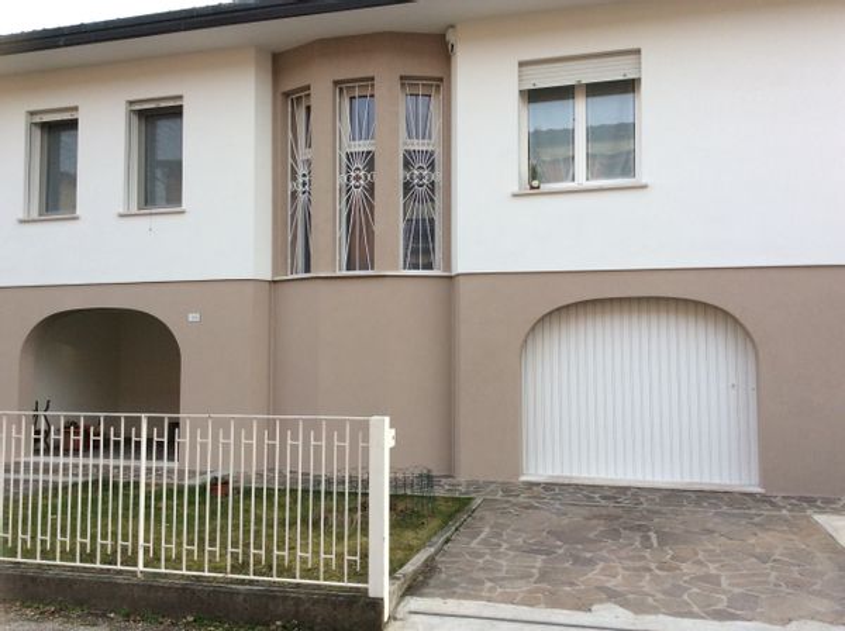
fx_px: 780
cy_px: 316
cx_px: 422
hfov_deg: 56.9
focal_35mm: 32
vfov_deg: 44.0
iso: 32
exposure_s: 1/209
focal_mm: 3.3
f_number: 2.4
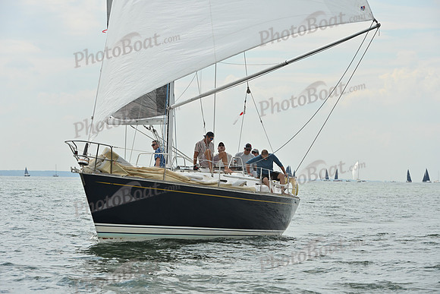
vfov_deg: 10.2
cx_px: 220
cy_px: 147
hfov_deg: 15.2
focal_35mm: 135
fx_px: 1650
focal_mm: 135
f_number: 9
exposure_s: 1/1250
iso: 320
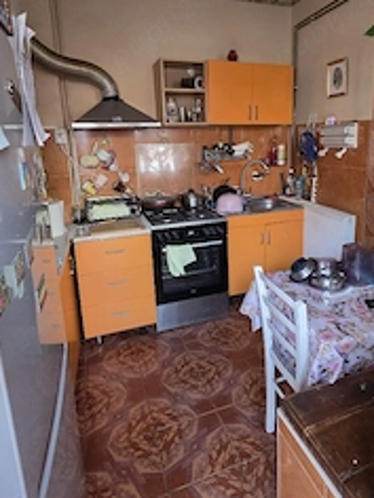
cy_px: 207
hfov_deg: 60.7
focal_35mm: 22
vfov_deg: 75.8
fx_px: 317
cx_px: 220
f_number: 1.9
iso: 320
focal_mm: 2.2
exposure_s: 1/50.3
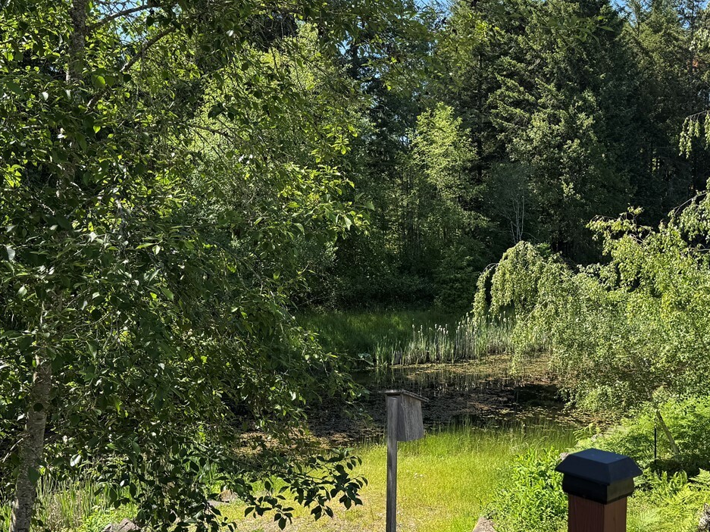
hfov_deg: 45.8
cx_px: 371
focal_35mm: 41
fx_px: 841
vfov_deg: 35.0
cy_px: 308
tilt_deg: -5.6
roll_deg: -0.9
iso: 80
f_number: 1.78
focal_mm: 6.76
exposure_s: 1/980
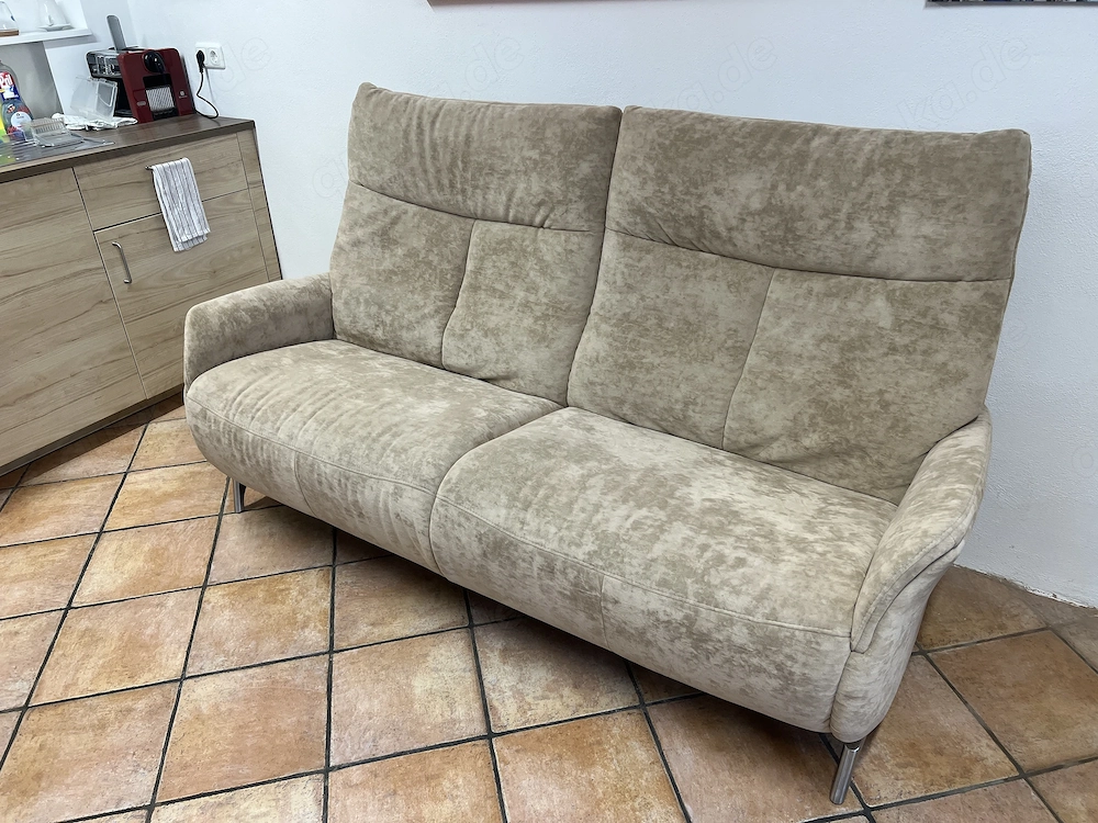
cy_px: 412
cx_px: 549
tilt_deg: -30.0
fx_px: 825
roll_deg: +2.9
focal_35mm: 26
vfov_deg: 53.1
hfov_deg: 67.3
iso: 100
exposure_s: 1/100
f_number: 1.5
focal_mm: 5.7
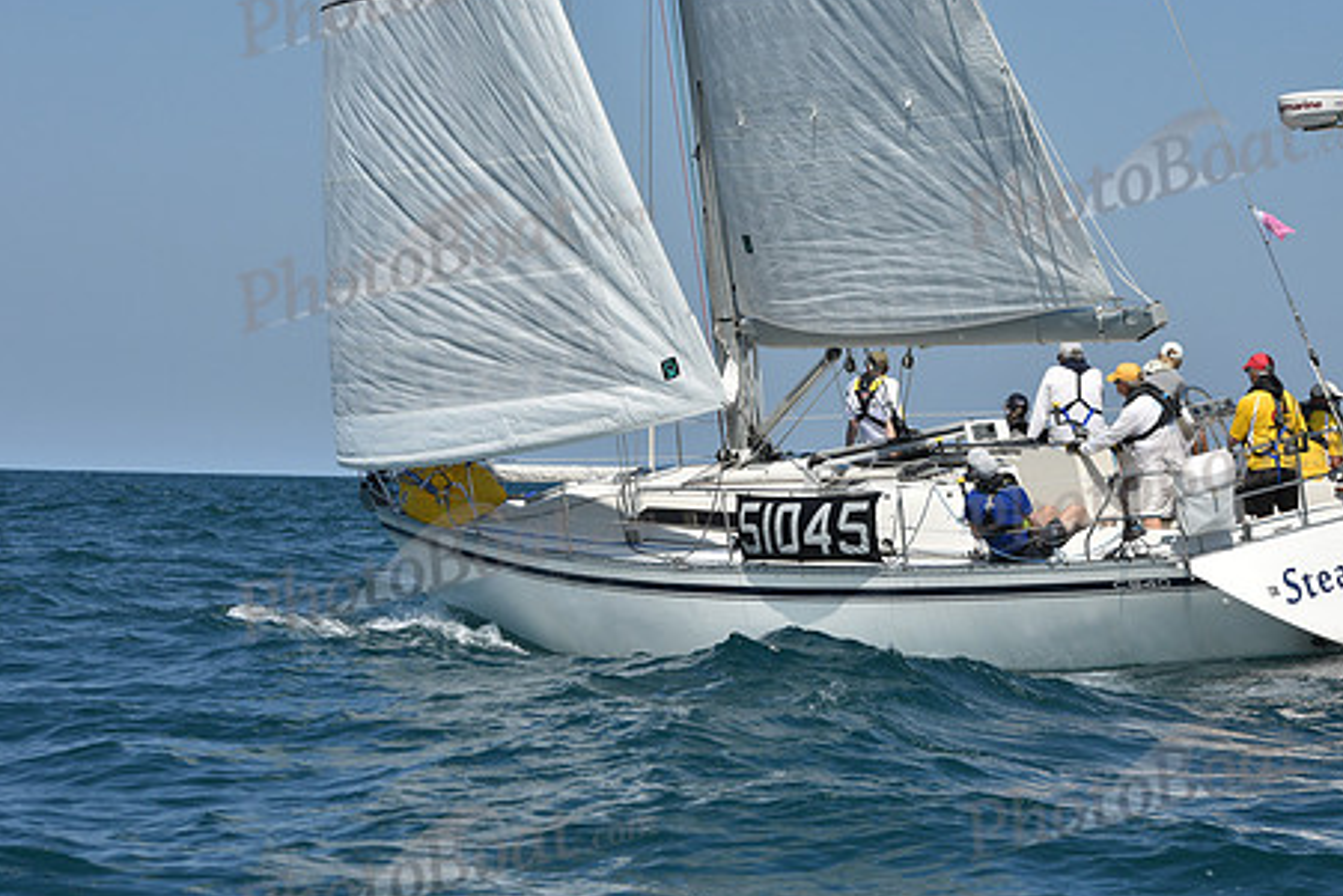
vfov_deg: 10.2
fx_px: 5038
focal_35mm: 135
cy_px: 368
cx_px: 813
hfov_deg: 15.2
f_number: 8
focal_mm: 105
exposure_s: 1/1600
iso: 250
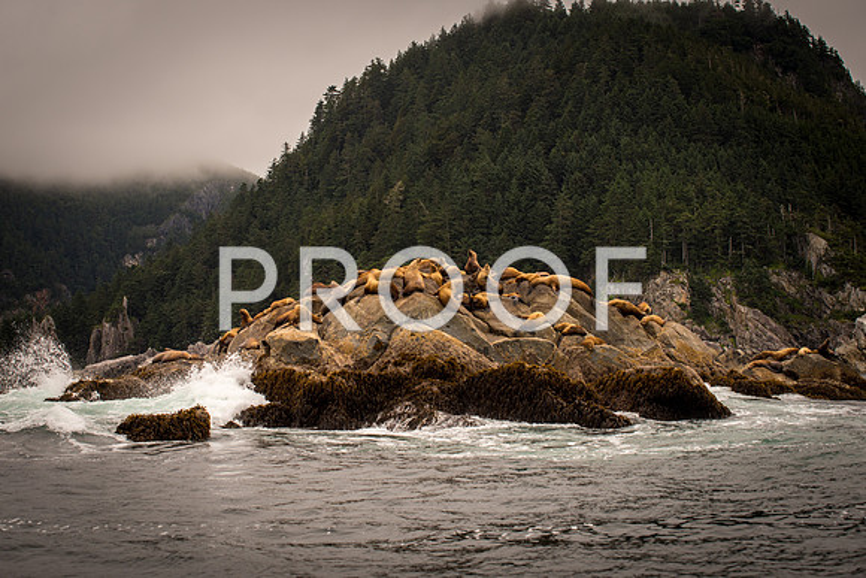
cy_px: 270
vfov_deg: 17.4
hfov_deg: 25.9
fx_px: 1886
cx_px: 393
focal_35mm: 78
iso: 100
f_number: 6.7
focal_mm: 70
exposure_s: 1/500
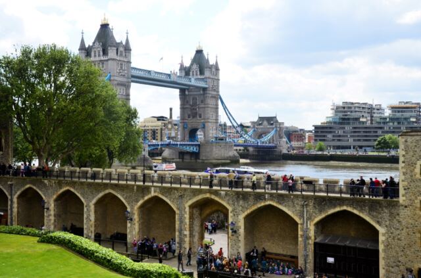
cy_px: 139
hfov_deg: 45.1
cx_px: 210
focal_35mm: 44
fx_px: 507
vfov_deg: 30.7
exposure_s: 1/100
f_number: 16
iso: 200
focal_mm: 29
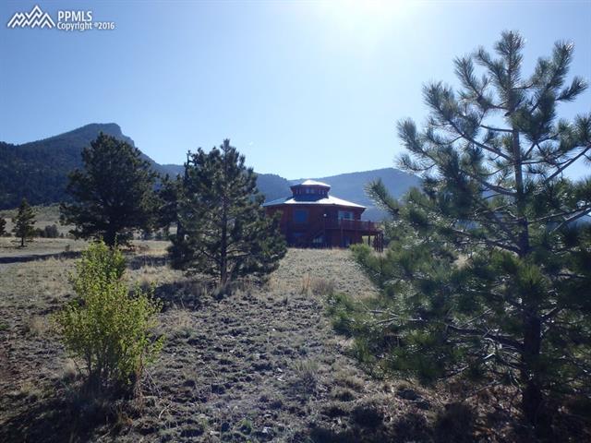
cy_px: 222
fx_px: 478
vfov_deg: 49.7
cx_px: 296
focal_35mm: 28
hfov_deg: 63.4
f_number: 11
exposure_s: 1/125
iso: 125
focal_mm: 5
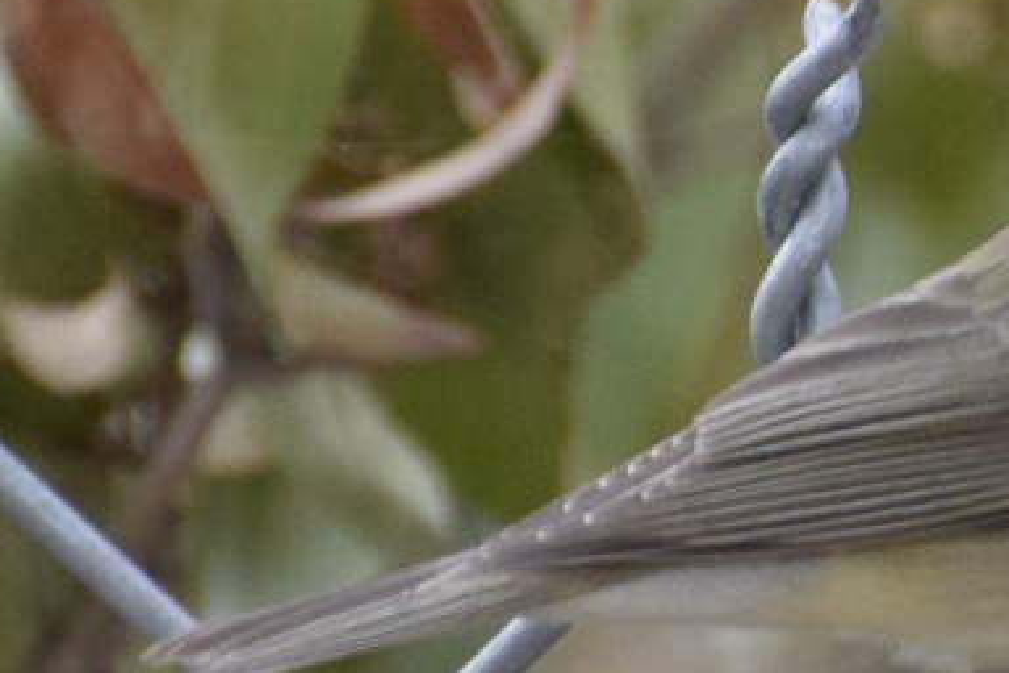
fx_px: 34443
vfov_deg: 1.1
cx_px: 1211
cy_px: 418
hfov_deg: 1.7
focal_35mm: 1229
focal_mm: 300
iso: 800
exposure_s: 1/250
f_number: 5.6
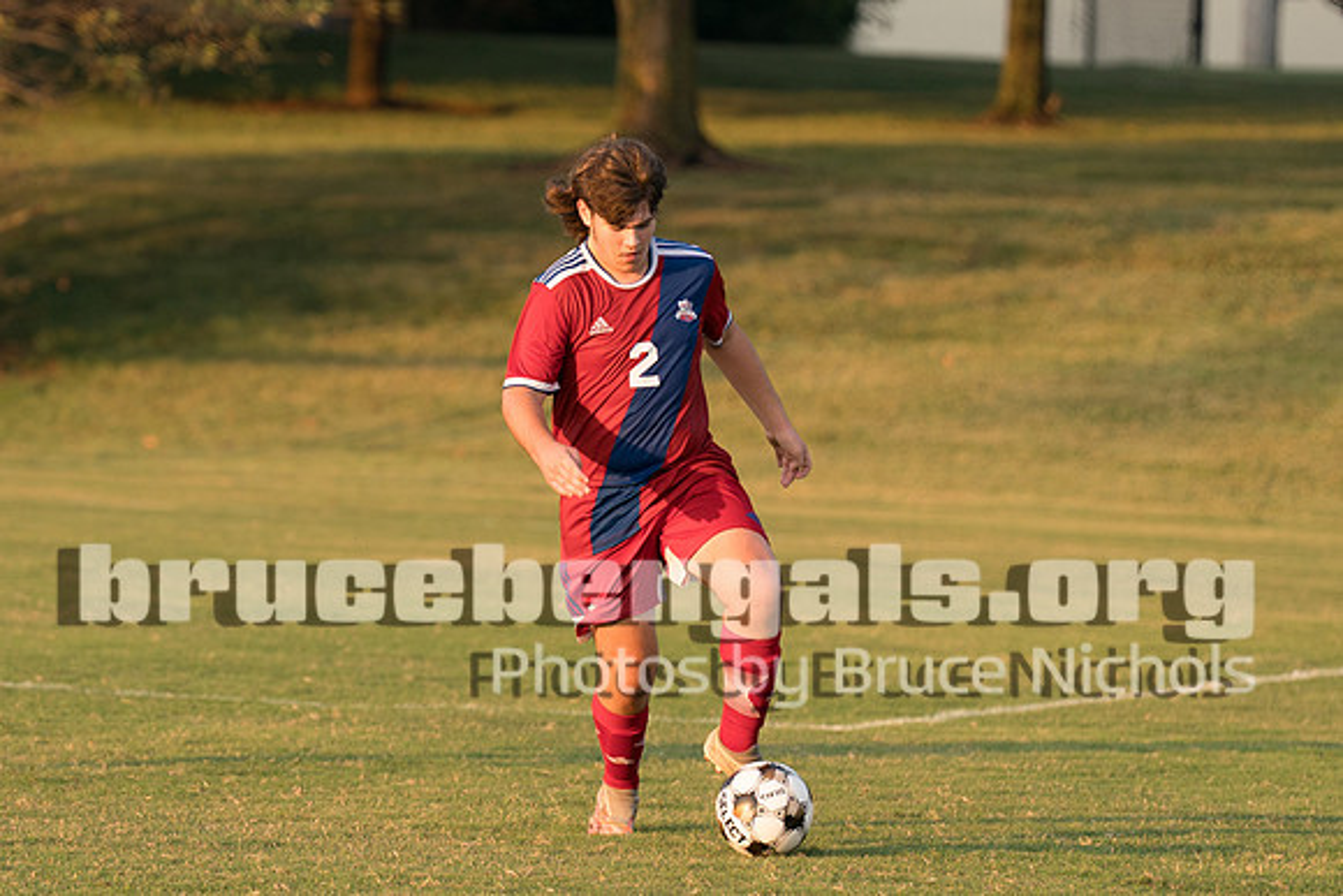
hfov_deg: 6.6
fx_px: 11577
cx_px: 645
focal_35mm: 310
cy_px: 424
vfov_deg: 4.4
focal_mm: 157
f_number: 2.8
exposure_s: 1/1250
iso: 400
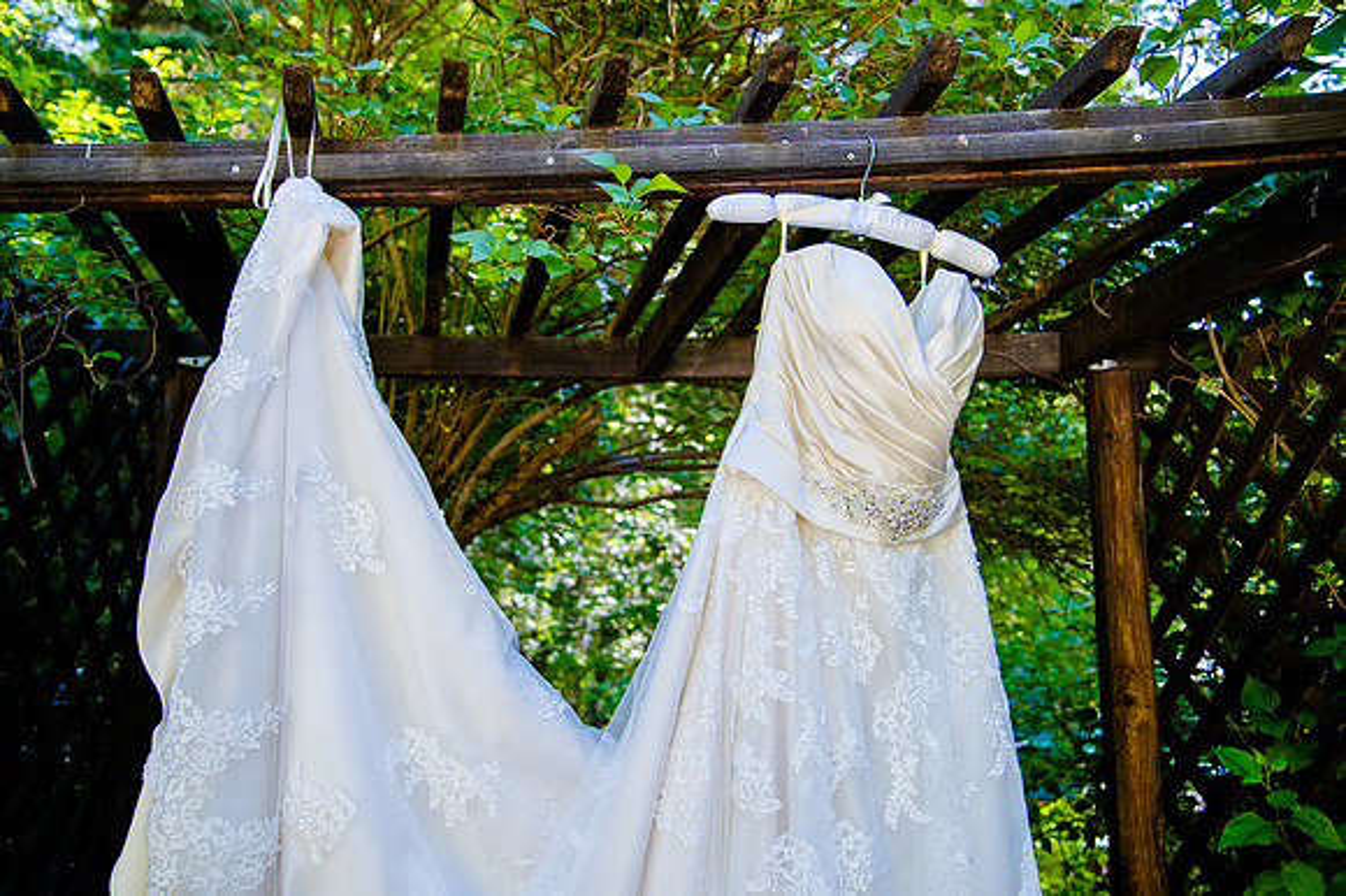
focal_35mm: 31
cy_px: 448
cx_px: 673
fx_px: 1158
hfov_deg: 60.3
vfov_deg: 42.3
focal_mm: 31
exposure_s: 1/250
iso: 500
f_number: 4
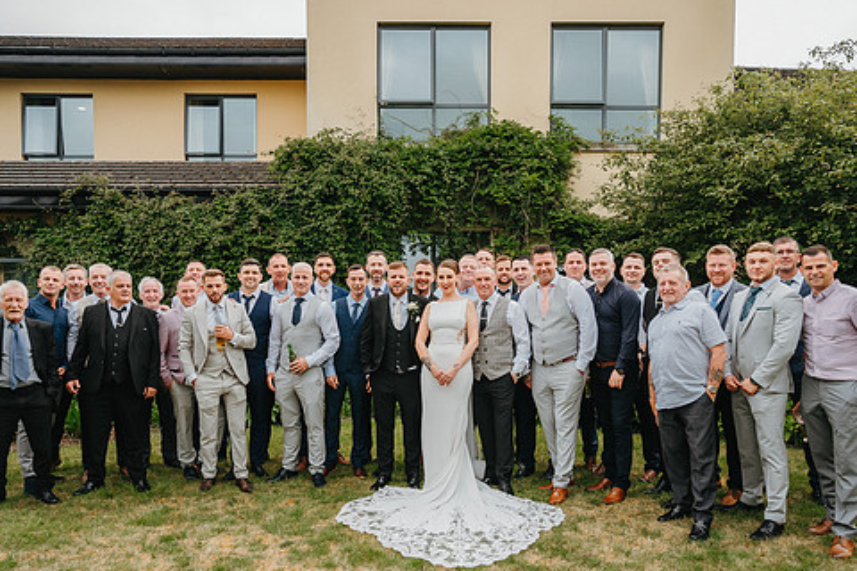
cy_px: 335
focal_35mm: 29
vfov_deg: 44.8
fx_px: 690
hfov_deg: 63.6
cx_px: 418
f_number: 2.8
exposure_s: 1/640
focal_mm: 24
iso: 200
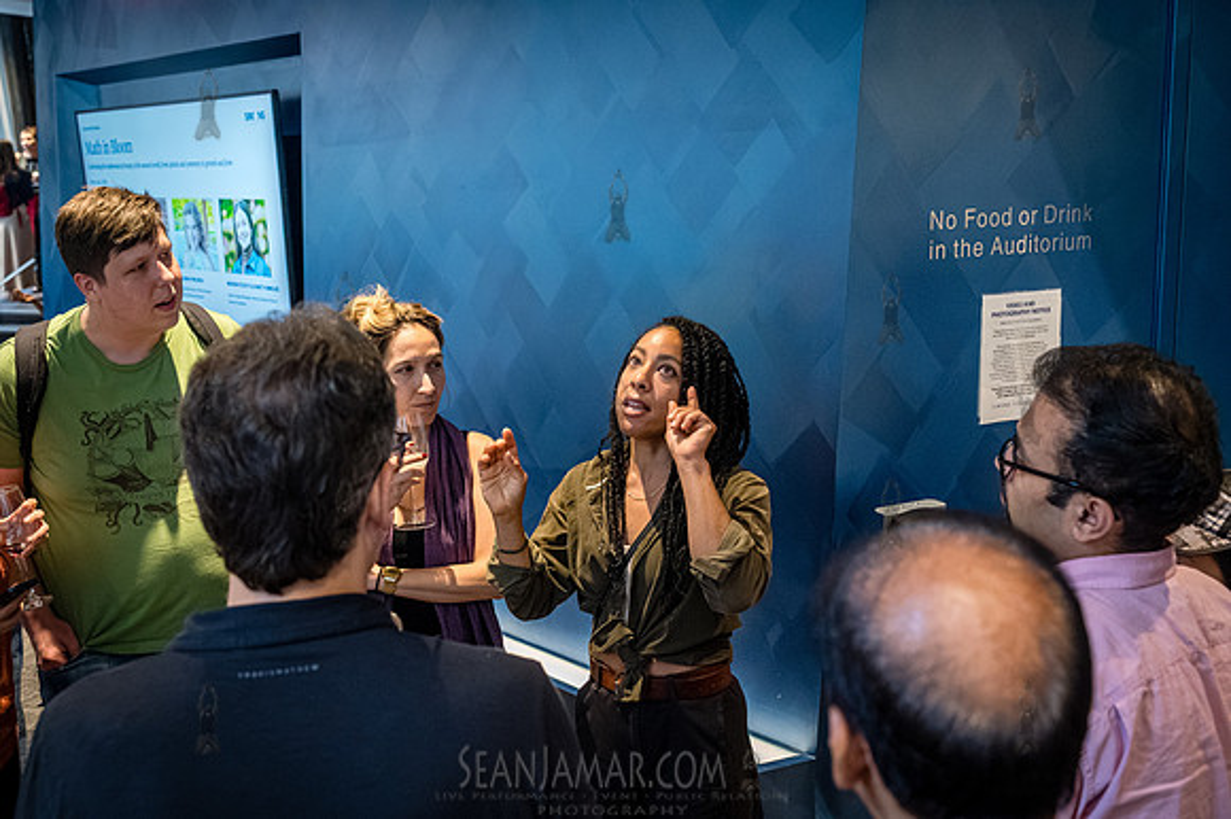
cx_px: 601
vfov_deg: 36.4
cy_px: 409
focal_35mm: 36
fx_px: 1245
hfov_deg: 52.6
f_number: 4.5
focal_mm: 35
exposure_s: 1/160
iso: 6400
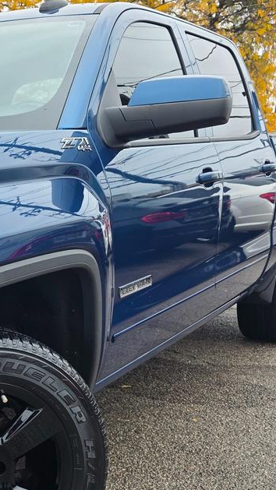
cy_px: 333
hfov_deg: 20.5
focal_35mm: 51
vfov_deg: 40.0
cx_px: -122
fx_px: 663
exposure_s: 1/97.9
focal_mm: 6.3
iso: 16
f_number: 1.7
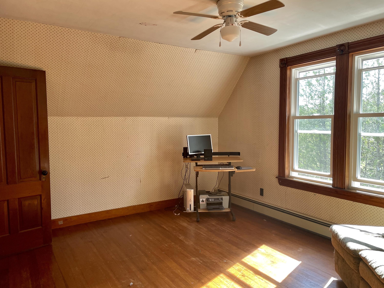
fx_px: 288
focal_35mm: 26
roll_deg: +0.9
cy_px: 144
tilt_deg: -2.6
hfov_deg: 67.3
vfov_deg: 53.1
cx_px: 192
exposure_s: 1/121
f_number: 1.6
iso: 100
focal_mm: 4.2
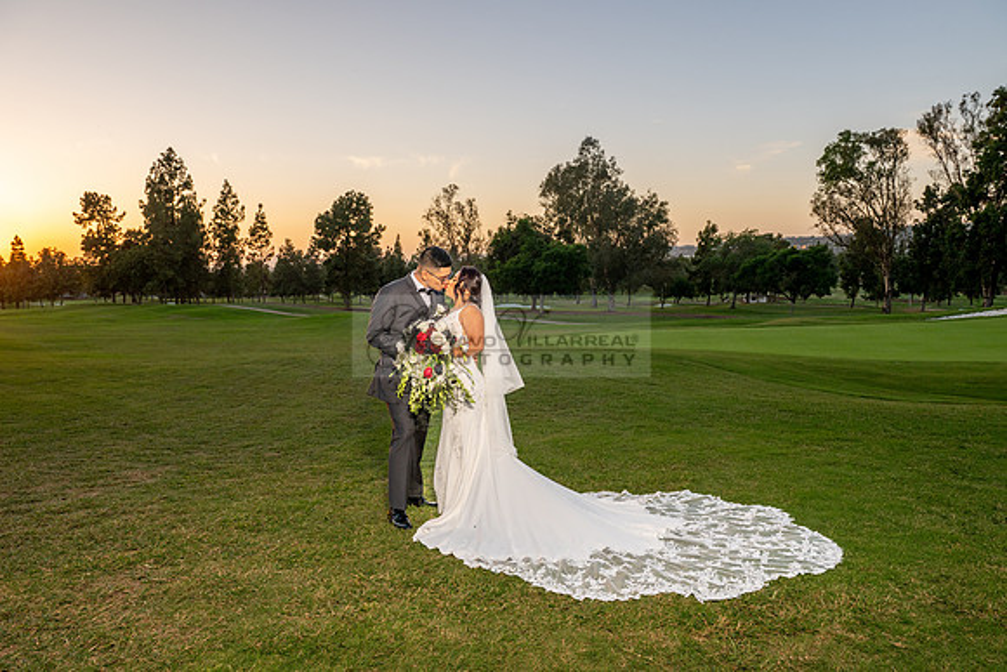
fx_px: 671
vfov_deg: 53.2
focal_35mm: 24
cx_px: 504
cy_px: 336
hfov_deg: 73.7
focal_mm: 24
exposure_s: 1/160
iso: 320
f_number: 7.1
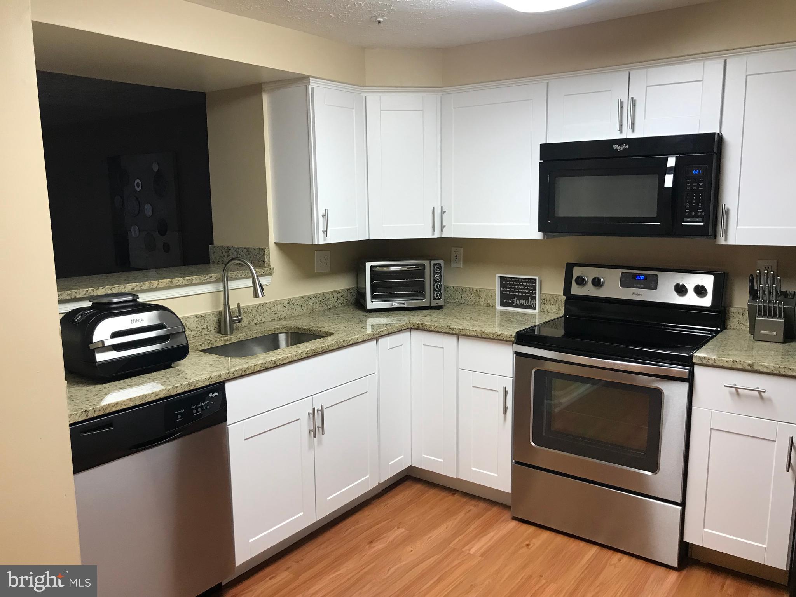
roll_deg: +0.9
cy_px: 298
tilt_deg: -8.2
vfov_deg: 49.7
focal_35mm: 28
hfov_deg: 63.4
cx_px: 398
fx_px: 644
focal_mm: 3.99
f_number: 1.8
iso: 25
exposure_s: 1/30
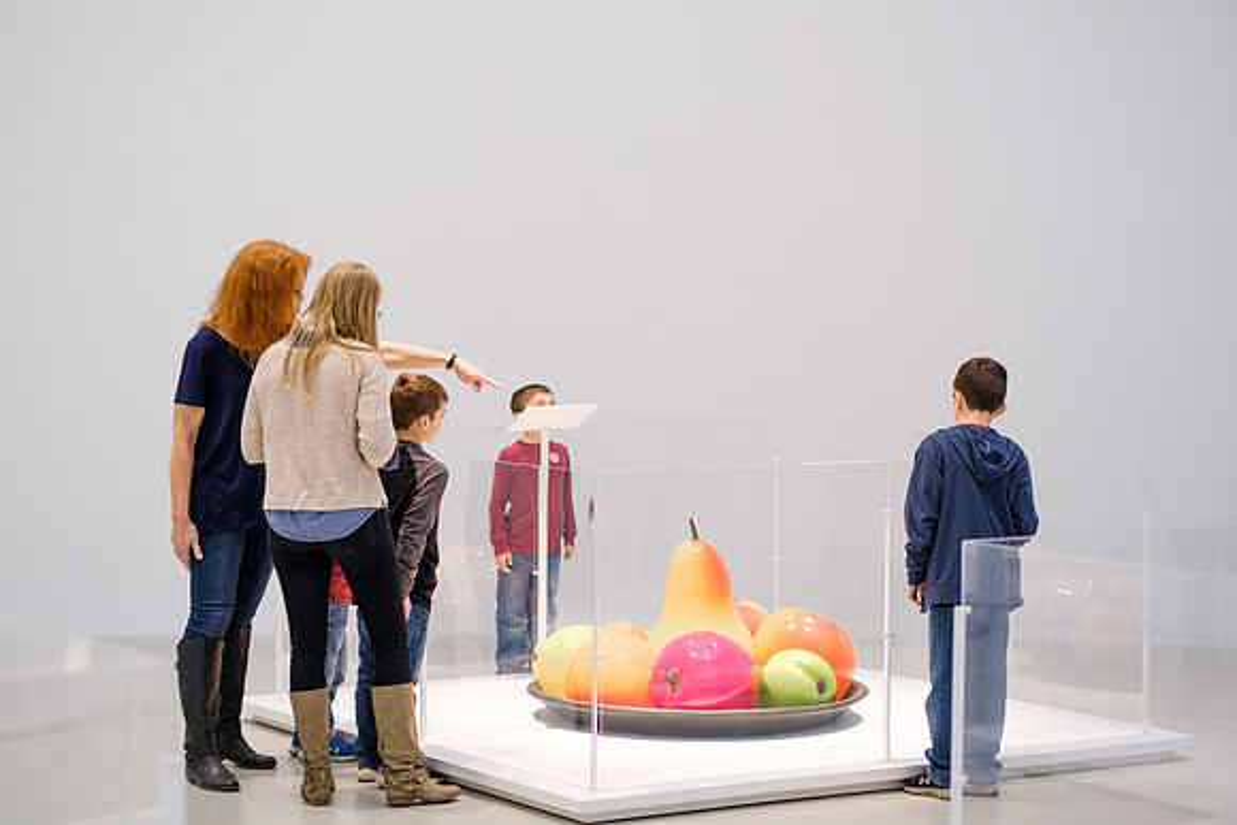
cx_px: 608
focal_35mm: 85
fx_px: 2938
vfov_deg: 16.0
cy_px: 405
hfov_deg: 23.8
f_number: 1.4
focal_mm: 56
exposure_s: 1/90
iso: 200
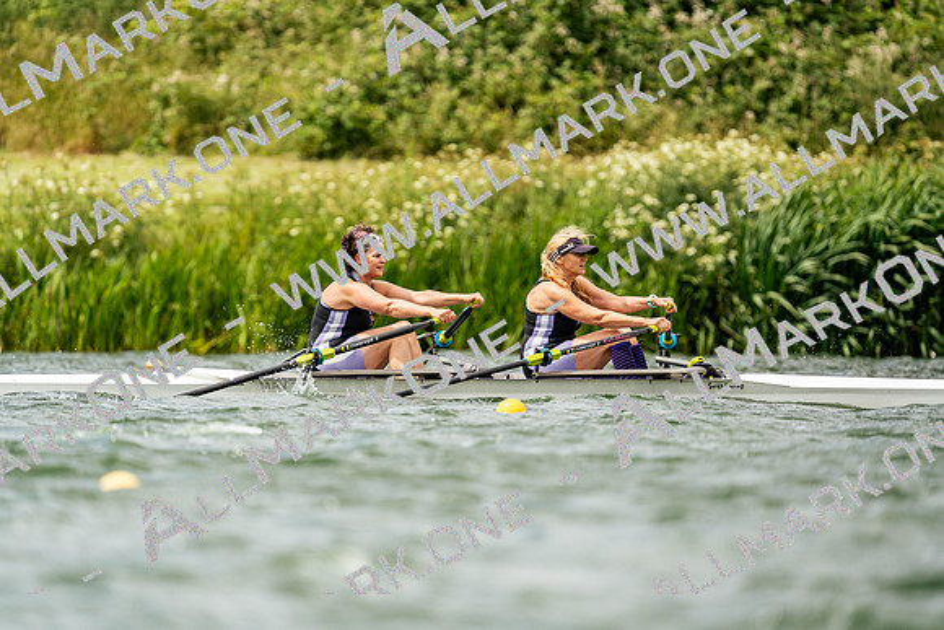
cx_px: 472
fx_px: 15736
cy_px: 315
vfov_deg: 2.3
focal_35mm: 600
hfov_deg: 3.4
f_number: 6.3
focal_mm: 600
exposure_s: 1/2000
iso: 400
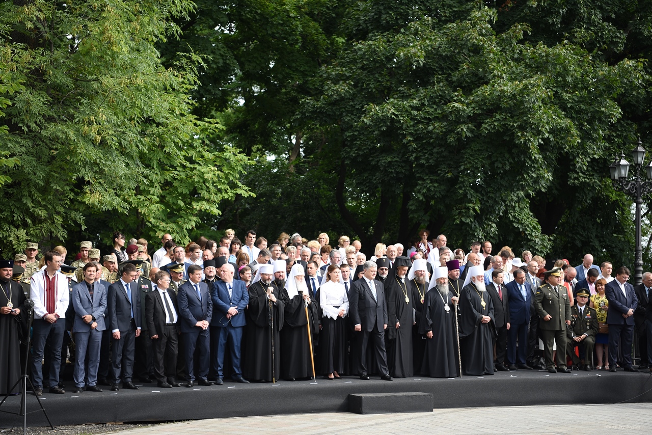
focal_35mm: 62
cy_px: 218
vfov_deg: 21.9
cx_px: 326
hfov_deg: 32.4
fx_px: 1123
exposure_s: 1/500
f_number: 2.8
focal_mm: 62
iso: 100
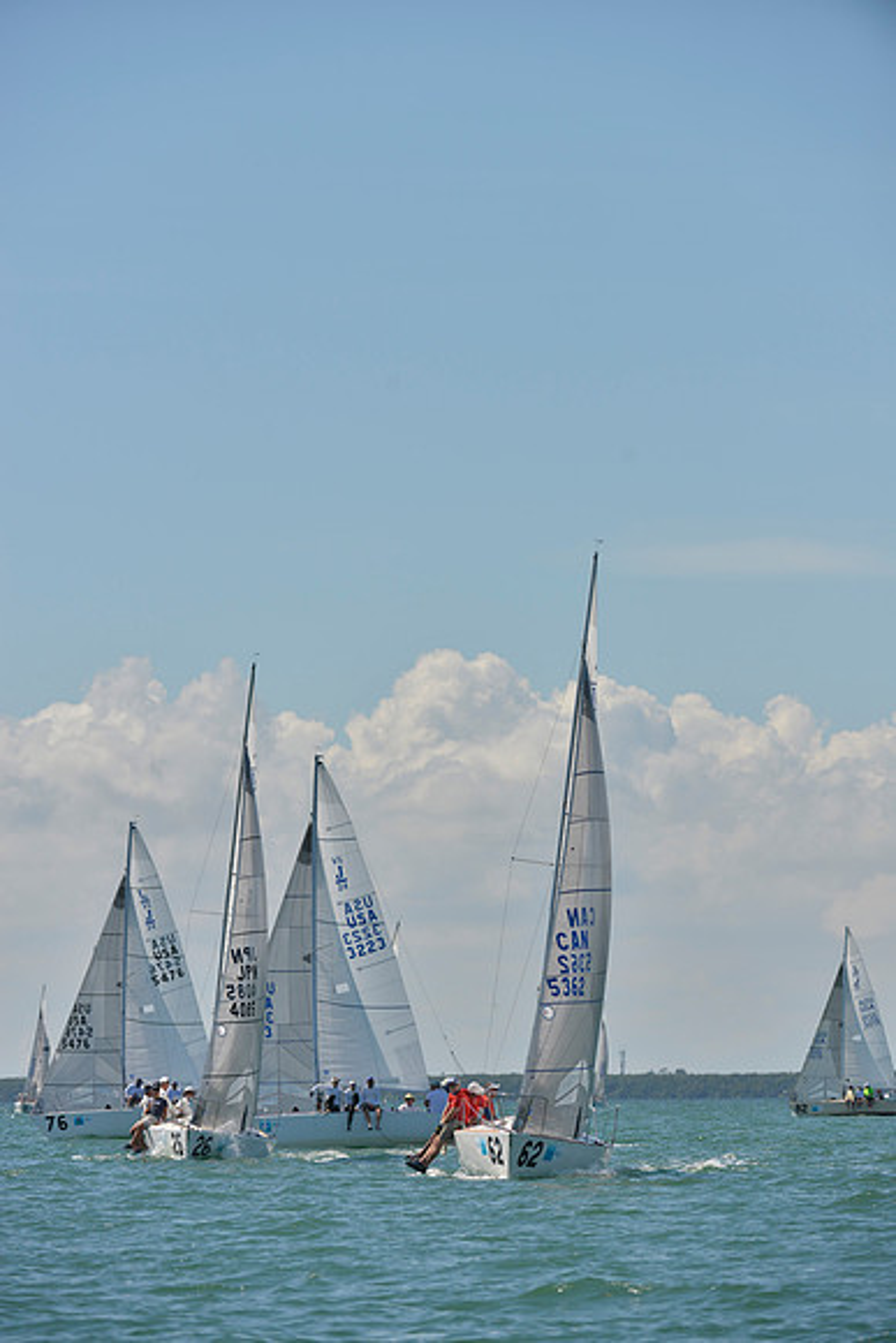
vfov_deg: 10.3
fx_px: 7462
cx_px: 448
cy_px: 672
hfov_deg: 6.9
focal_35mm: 200
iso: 200
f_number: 6.3
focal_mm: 200
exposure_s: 1/1600
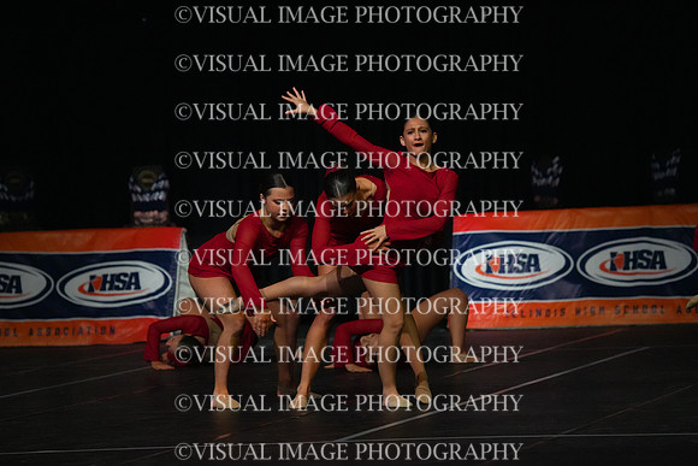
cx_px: 349
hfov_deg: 9.4
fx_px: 4266
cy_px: 233
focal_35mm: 220
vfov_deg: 6.2
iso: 12800
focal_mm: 220
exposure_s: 1/1000
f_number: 5
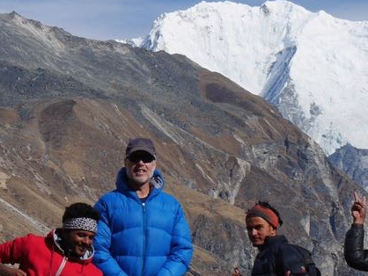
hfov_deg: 10.0
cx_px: 333
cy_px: 273
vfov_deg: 7.6
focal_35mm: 196
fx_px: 2085
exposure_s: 1/200
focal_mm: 32
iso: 200
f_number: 7.1
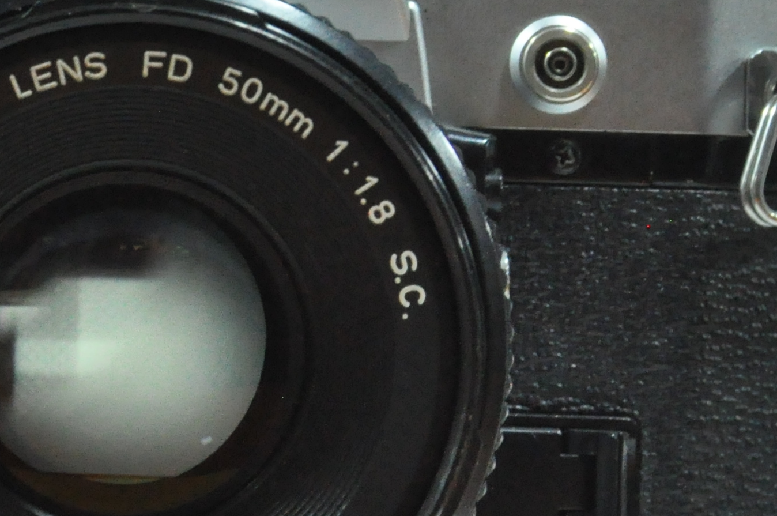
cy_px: 322
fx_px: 4936
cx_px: 35
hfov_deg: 9.0
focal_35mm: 229
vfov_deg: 6.0
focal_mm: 48
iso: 3200
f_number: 13
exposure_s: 1/20
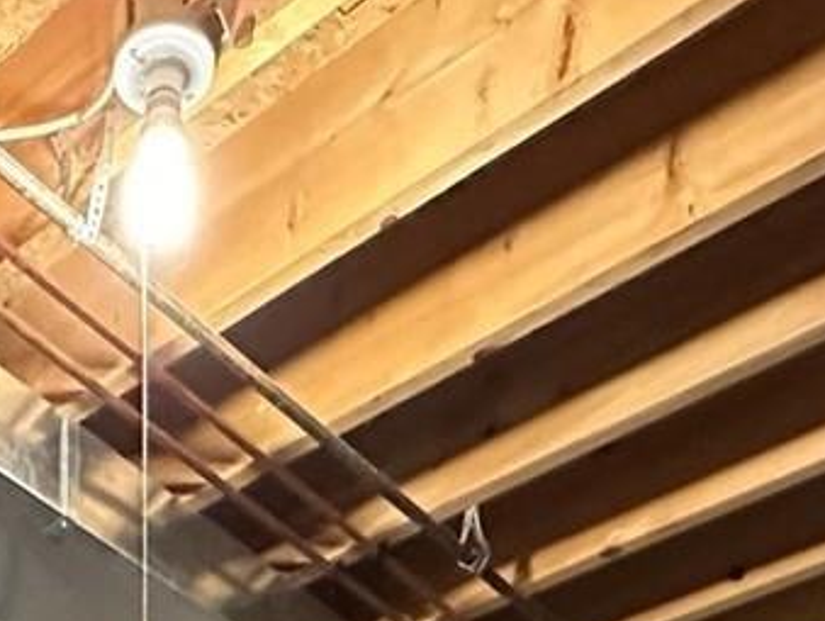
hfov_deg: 27.6
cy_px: 1412
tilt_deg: +2.1
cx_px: -12
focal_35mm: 66
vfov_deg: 15.2
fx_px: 1575
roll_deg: -0.4
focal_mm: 2.22
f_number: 2.2
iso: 800
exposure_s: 1/60
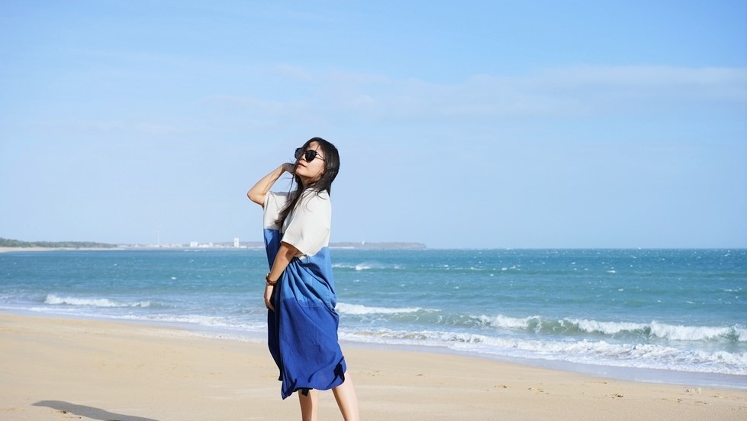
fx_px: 911
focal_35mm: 46
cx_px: 375
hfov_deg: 44.6
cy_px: 245
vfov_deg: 25.9
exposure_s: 1/1000
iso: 100
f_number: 5.6
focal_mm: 43
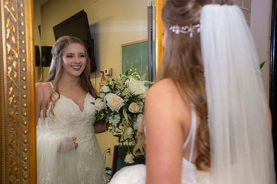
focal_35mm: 35
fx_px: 269
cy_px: 92
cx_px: 138
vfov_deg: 37.8
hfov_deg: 54.5
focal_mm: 35
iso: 1250
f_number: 4
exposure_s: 1/100
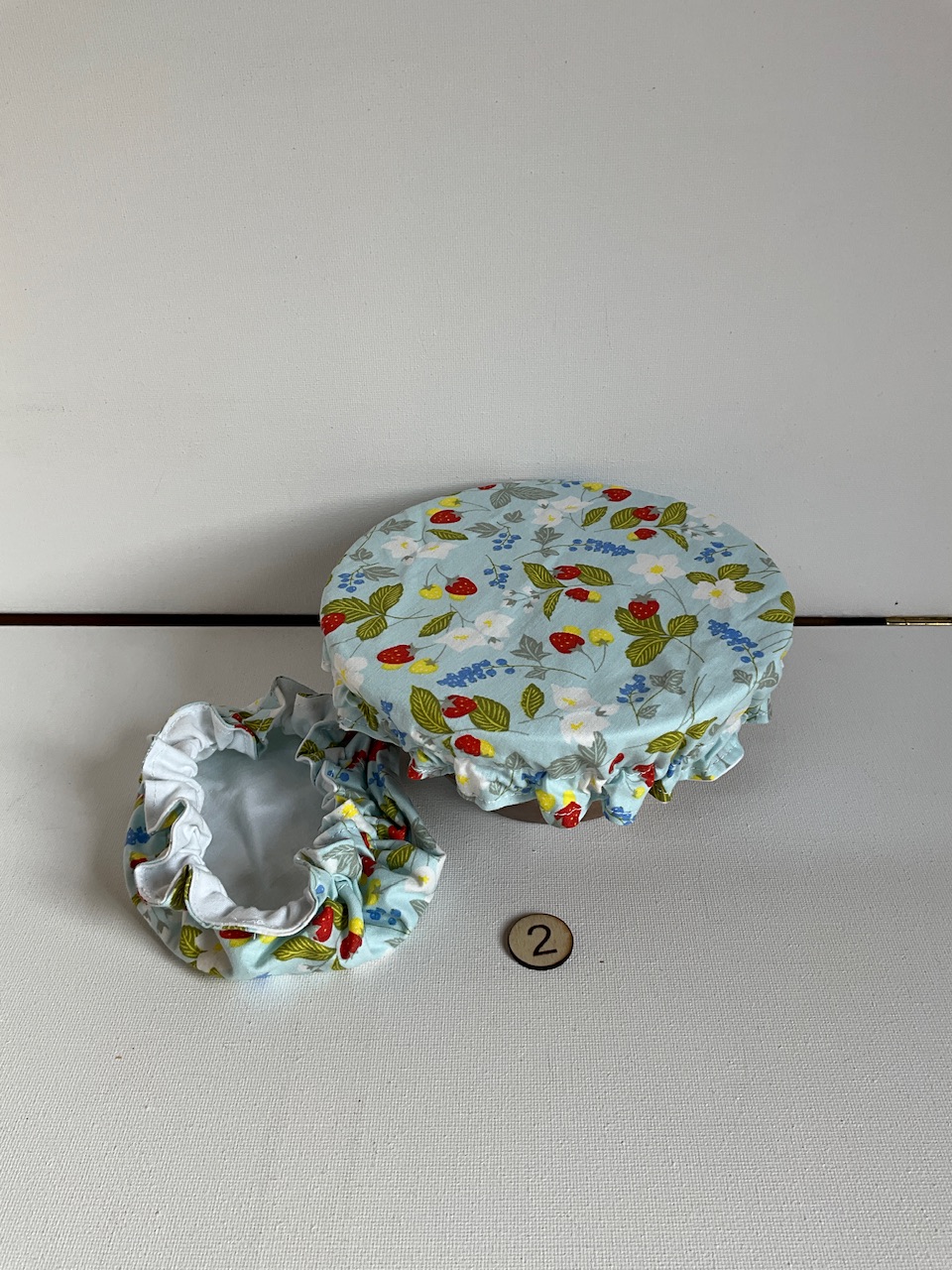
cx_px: 476
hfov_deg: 48.2
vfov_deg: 61.7
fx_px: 1063
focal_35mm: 29
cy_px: 635
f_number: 1.8
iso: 20
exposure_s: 1/143
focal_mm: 3
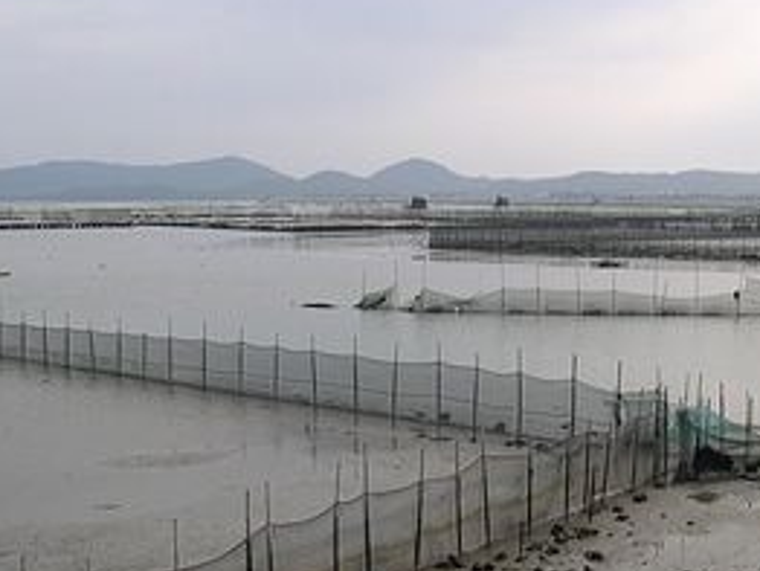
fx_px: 1275
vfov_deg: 25.2
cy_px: 351
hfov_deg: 32.9
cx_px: 502
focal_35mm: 58
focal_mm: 8
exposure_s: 1/189
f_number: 7.6
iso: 100
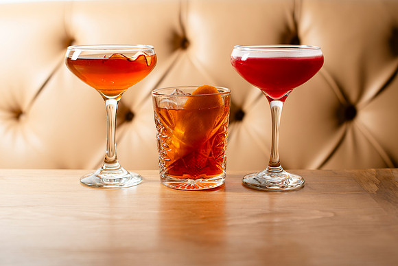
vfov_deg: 25.0
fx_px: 600
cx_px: 199
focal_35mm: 54
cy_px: 128
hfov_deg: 36.7
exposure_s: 1/200
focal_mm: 50
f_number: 3.5
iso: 200
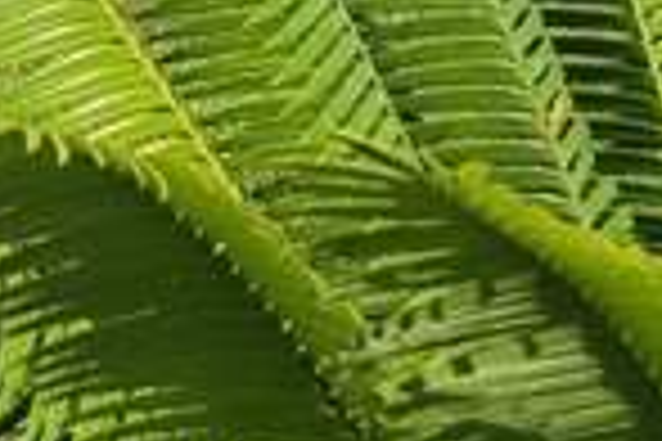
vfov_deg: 8.0
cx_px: -766
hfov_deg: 12.0
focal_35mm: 147
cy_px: -891
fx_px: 2703
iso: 40
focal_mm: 5.4
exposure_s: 1/2531
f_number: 1.8
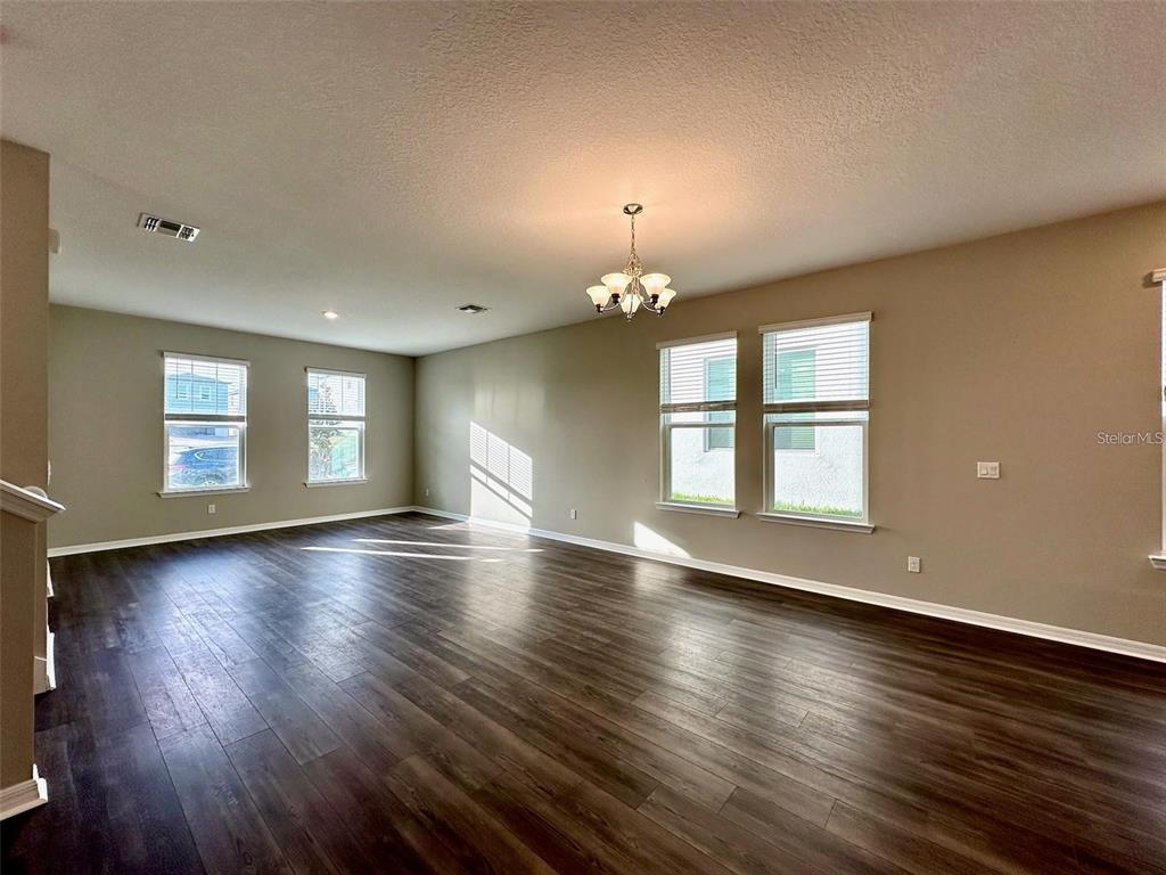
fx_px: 472
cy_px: 438
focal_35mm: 14
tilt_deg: +1.2
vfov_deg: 85.7
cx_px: 583
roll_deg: -0.1
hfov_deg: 102.1
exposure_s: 1/152
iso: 40
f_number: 2.2
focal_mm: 2.22
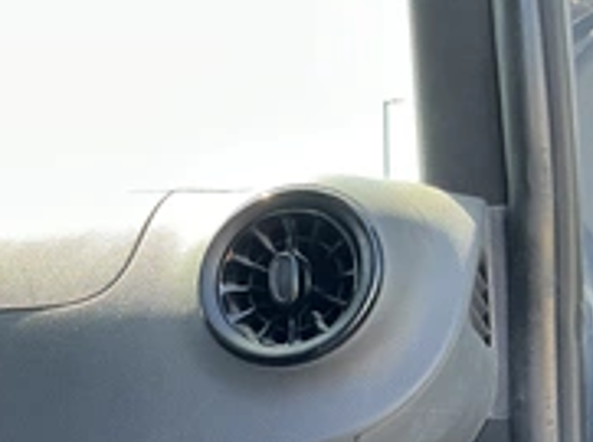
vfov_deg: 22.6
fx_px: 1060
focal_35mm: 62
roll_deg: +2.7
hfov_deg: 29.1
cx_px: -10
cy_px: 449
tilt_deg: -4.6
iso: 25
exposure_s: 1/122
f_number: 1.8
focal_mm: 3
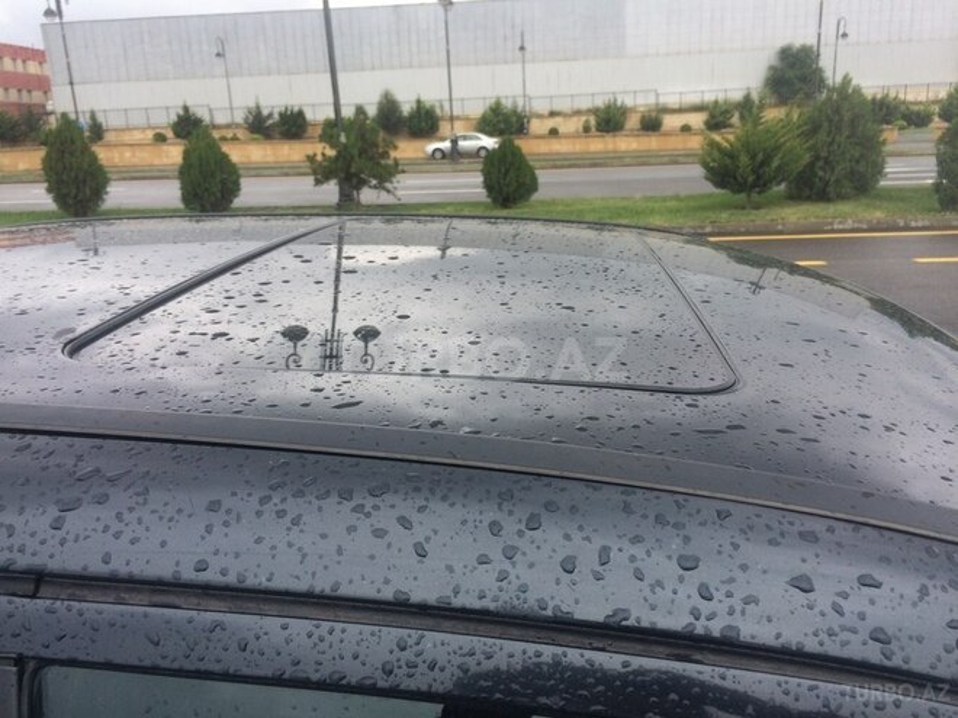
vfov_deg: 48.2
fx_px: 803
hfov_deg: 61.7
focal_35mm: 29
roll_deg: +2.6
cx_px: 479
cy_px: 359
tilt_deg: -15.7
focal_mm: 4.15
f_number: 2.2
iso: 32
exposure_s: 1/760
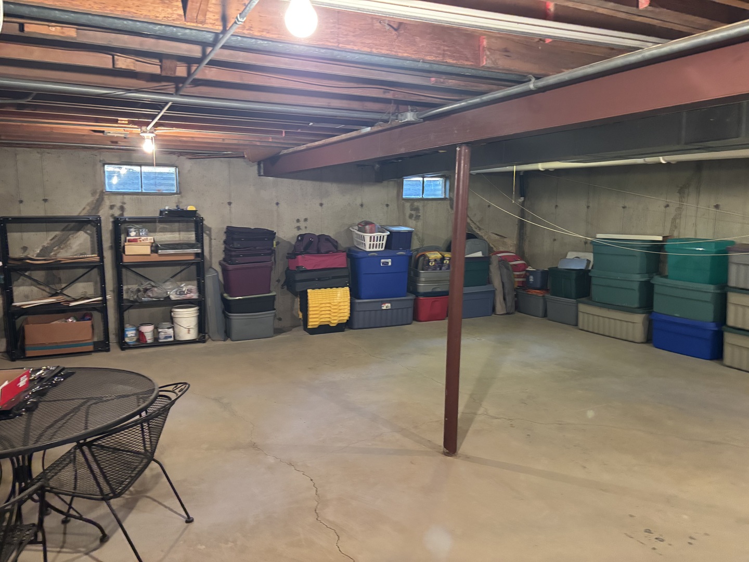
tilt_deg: -7.3
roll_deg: -1.3
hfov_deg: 67.3
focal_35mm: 26
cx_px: 374
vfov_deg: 53.1
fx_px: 563
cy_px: 281
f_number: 1.6
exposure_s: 1/40
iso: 640
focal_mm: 5.96
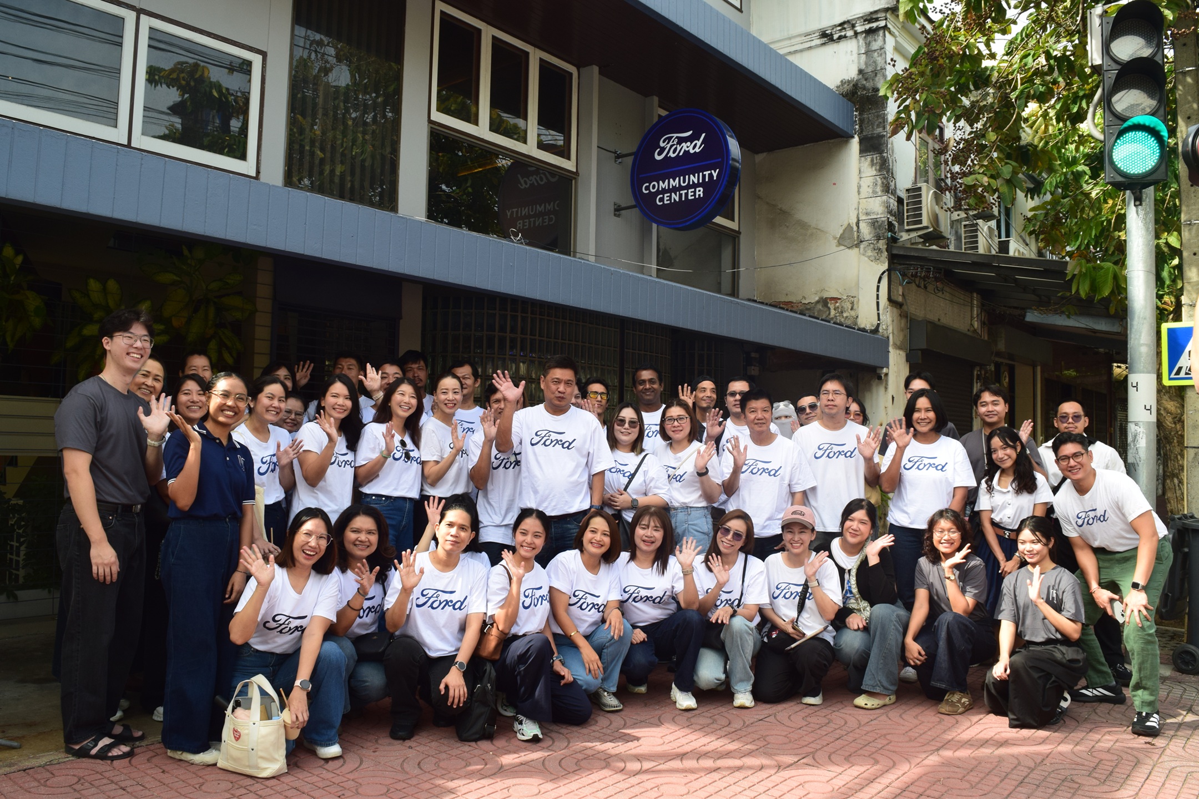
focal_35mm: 27
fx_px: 899
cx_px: 600
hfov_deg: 67.4
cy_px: 400
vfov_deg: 47.9
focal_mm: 18
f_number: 9.5
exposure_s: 1/180
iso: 400
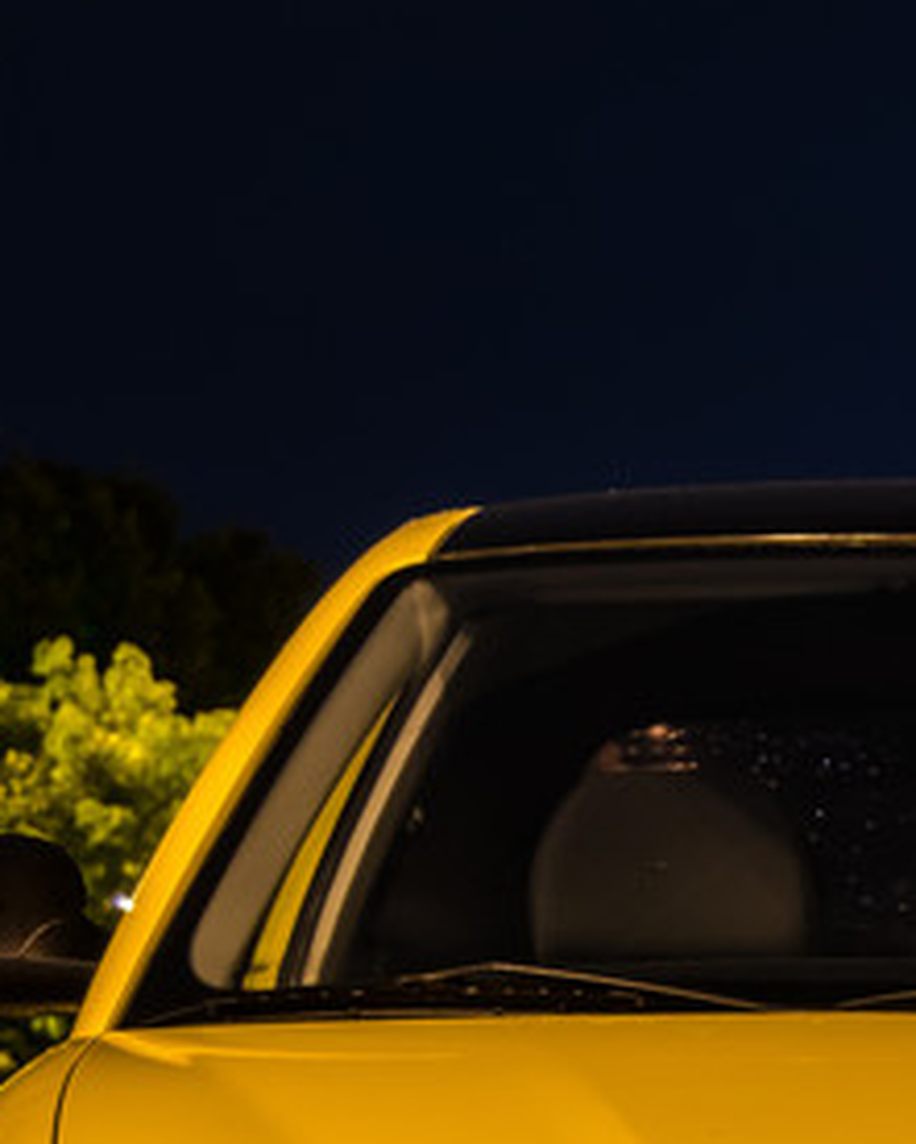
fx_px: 7045
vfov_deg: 9.1
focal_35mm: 208
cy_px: 1621
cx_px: 1098
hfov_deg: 7.4
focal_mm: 34
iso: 100
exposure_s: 1.6
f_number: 4.5
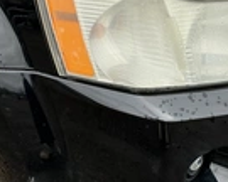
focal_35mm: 81
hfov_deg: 23.5
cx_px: 79
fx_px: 547
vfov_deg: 18.9
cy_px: 118
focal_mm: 3
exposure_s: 1/599
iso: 25
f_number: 1.8
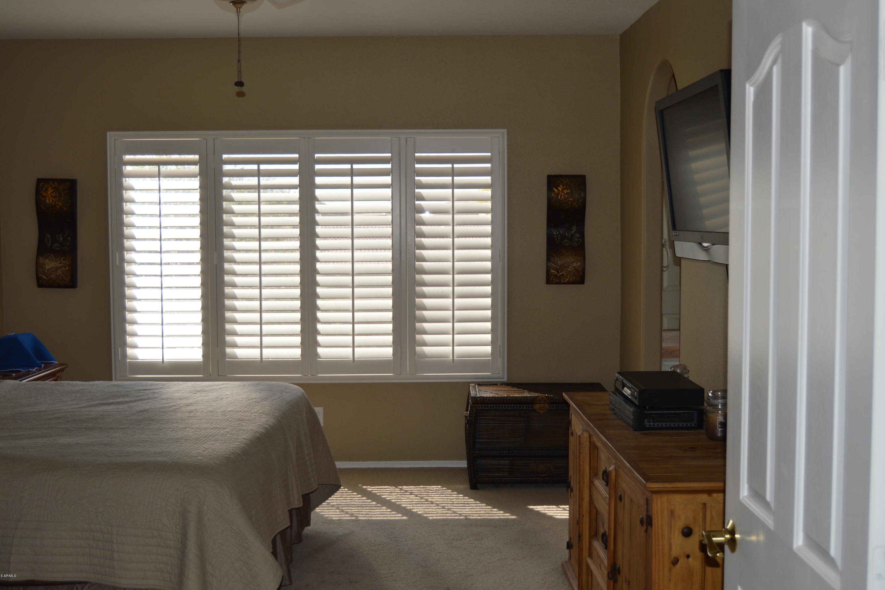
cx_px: 444
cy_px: 293
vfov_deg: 33.4
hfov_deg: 48.5
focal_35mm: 40
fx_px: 983
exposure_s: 1/200
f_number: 4
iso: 100
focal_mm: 26
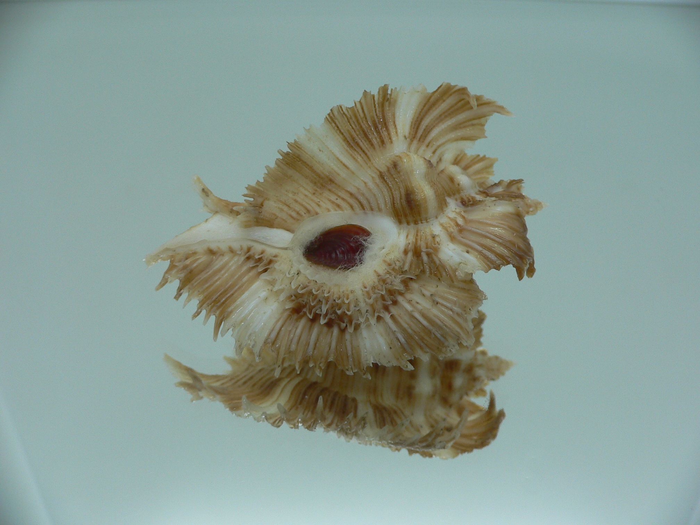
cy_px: 262
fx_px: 708
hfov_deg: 52.6
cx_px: 350
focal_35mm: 35
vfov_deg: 40.7
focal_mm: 4.6
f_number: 2.8
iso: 80
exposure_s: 1/60
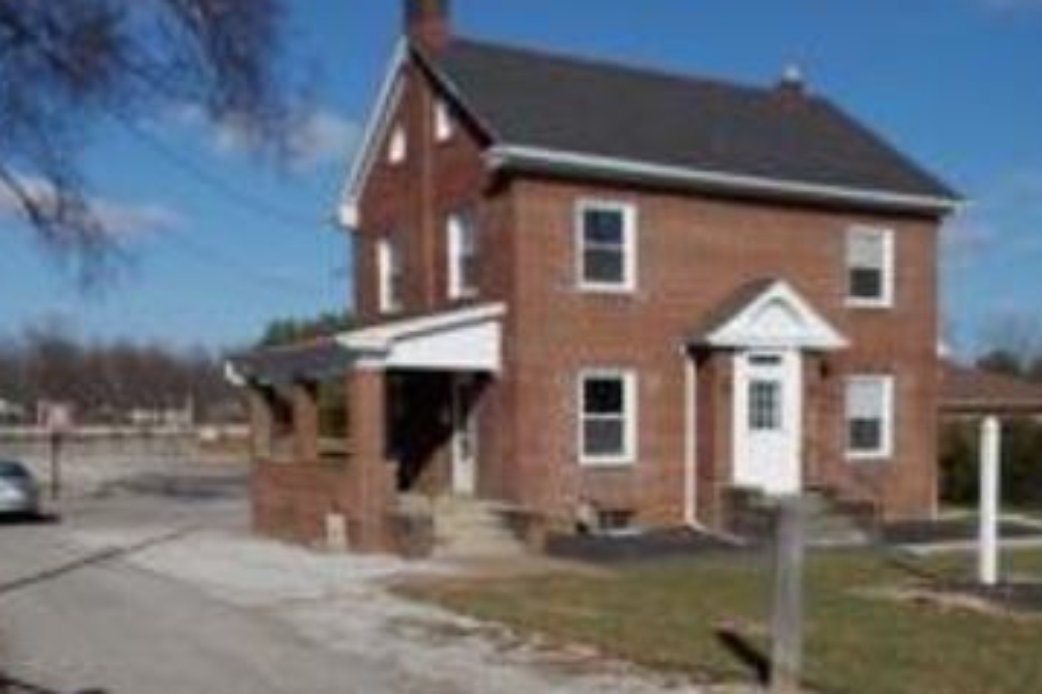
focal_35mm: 42
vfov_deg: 31.6
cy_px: 463
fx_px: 1215
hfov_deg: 46.3
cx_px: 578
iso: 80
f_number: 3.3
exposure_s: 1/1600
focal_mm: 4.1
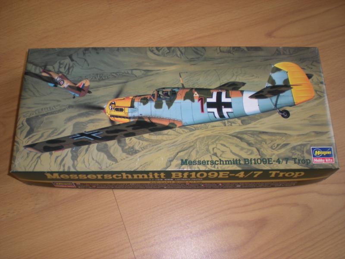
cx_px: 172
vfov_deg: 37.7
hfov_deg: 49.0
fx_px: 379
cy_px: 130
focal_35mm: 38
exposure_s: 1/31.8
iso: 64
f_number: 3.1
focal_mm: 6.3
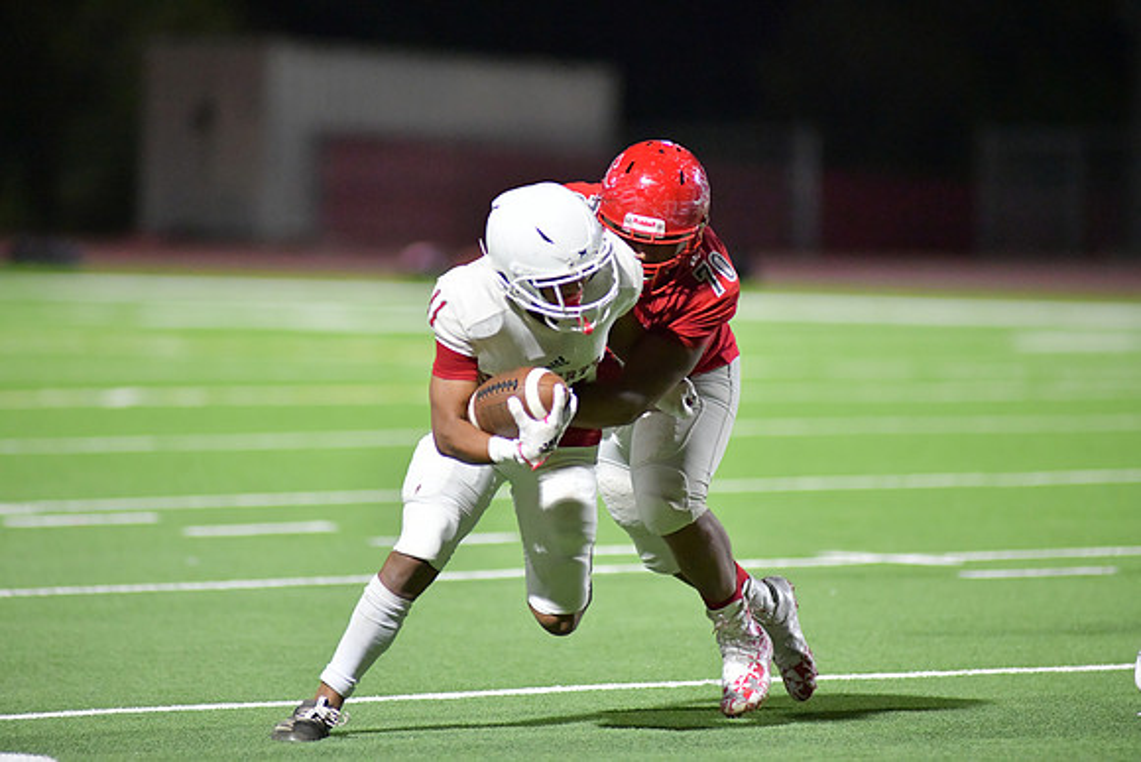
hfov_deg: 6.9
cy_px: 381
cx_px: 570
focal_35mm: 300
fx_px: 9510
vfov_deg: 4.6
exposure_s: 1/1250
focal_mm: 300
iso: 9000
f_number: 3.2
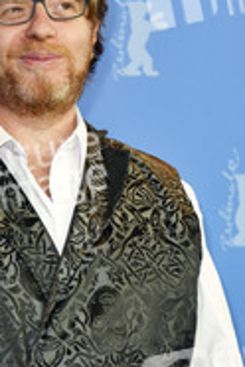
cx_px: 63
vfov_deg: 7.1
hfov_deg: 4.7
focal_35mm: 290
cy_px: 278
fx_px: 2960
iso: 640
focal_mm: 135
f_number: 5.6
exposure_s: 1/125
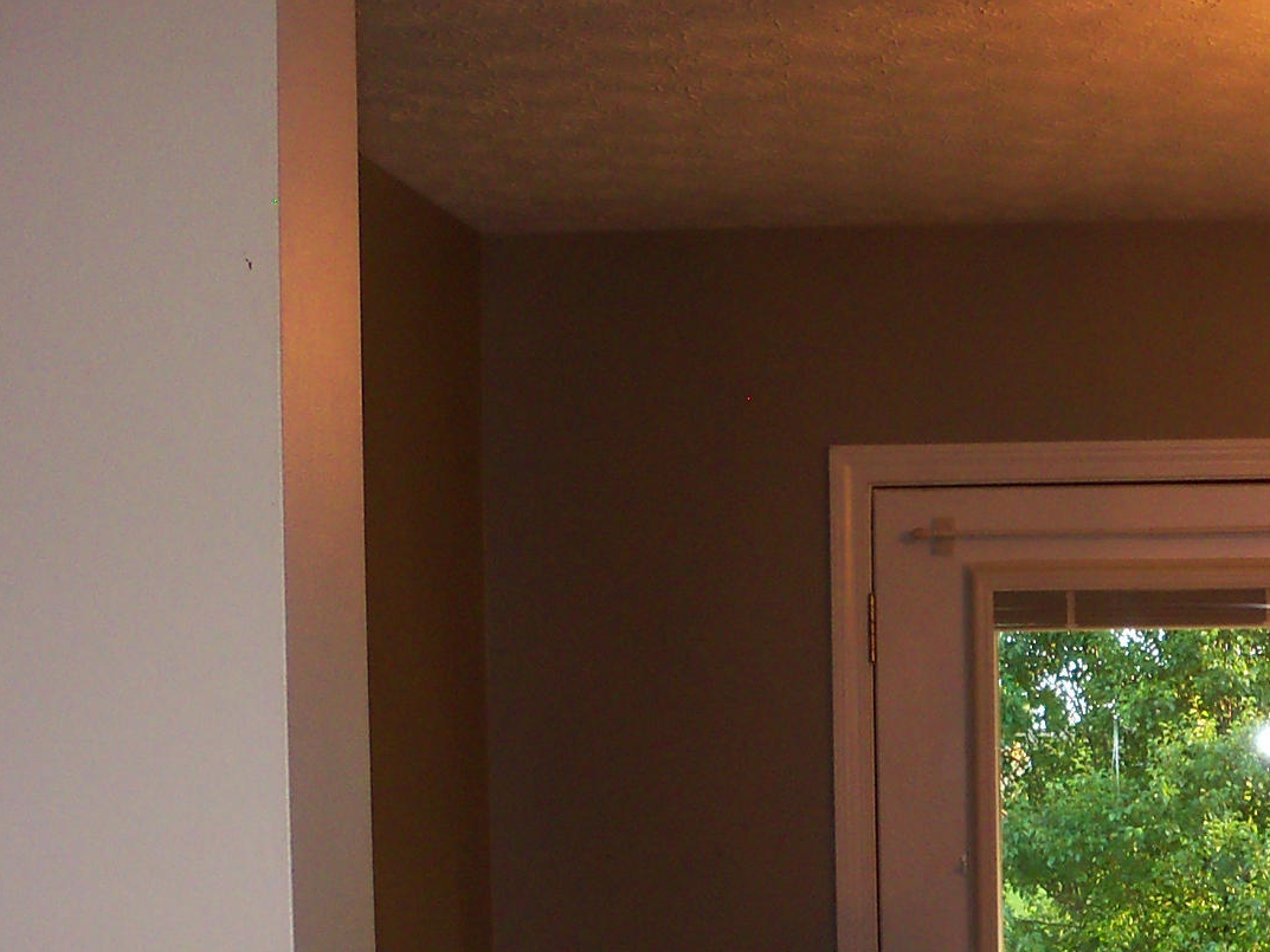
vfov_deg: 16.5
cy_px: 1040
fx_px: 3192
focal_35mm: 87
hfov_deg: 21.4
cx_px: 1394
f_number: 3.5
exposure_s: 1/40
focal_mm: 6.2
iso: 100
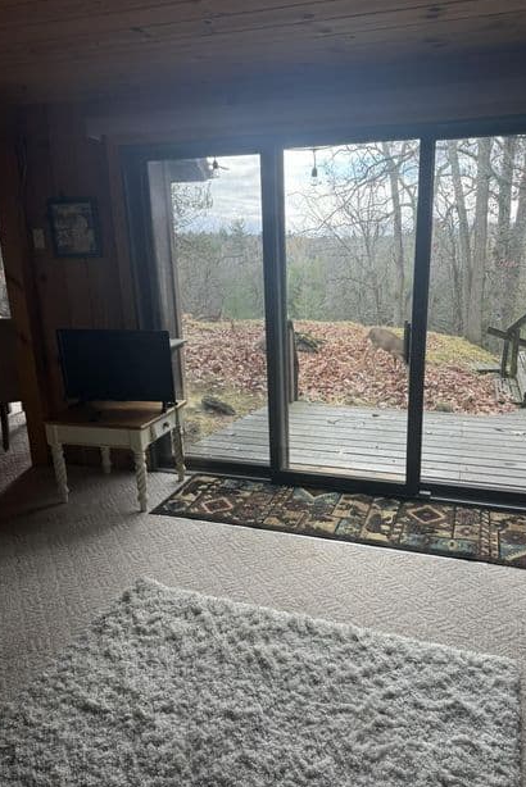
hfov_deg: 49.5
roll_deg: +0.9
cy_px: 401
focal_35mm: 26
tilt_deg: -15.3
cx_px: 294
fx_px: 569
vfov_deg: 69.4
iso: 64
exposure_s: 1/199
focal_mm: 6.76
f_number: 1.78
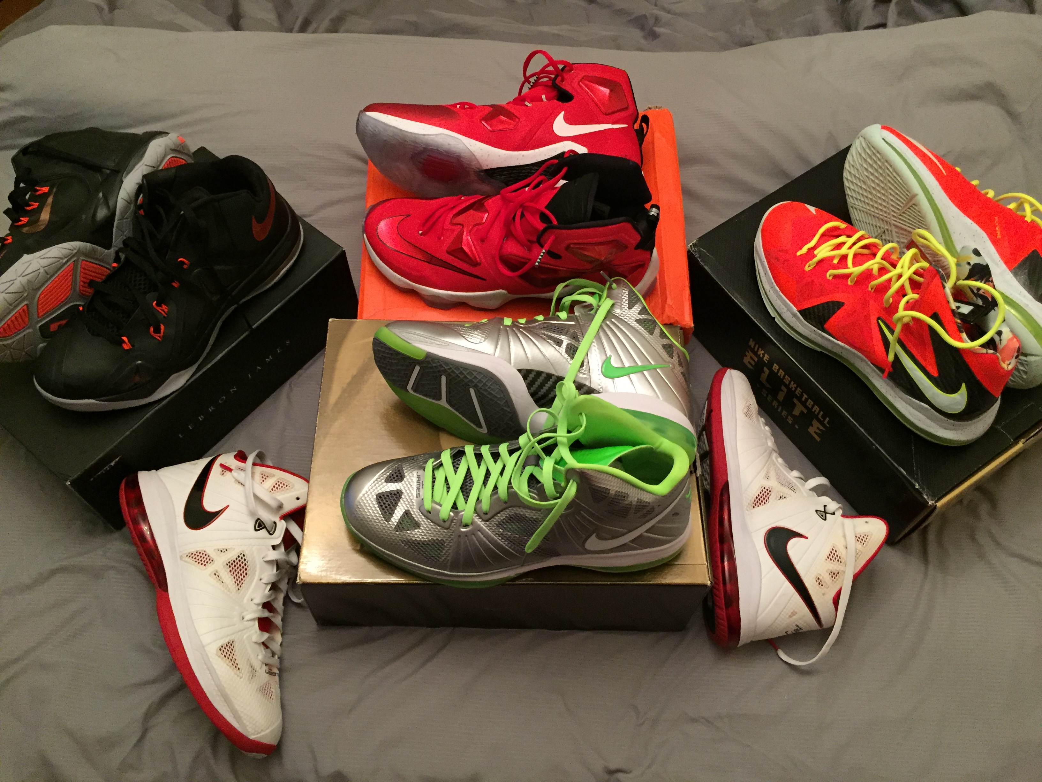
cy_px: 391
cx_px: 521
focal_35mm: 29
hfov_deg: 61.7
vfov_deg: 48.2
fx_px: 873
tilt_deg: -58.9
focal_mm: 4.15
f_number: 2.2
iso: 250
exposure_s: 1/30
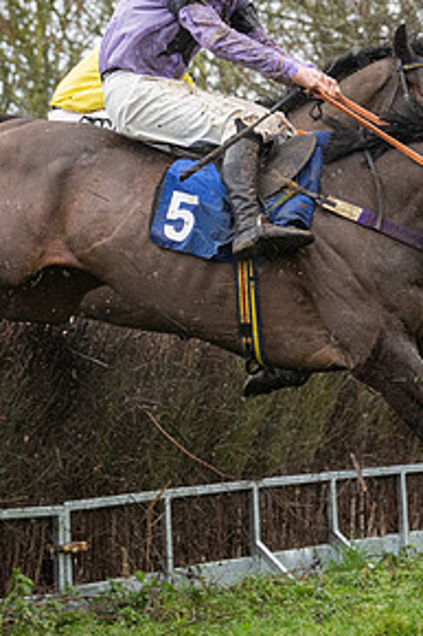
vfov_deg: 12.6
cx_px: 222
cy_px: 204
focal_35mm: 163
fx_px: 2876
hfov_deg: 8.4
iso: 800
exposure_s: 1/1250
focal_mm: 70
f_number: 4
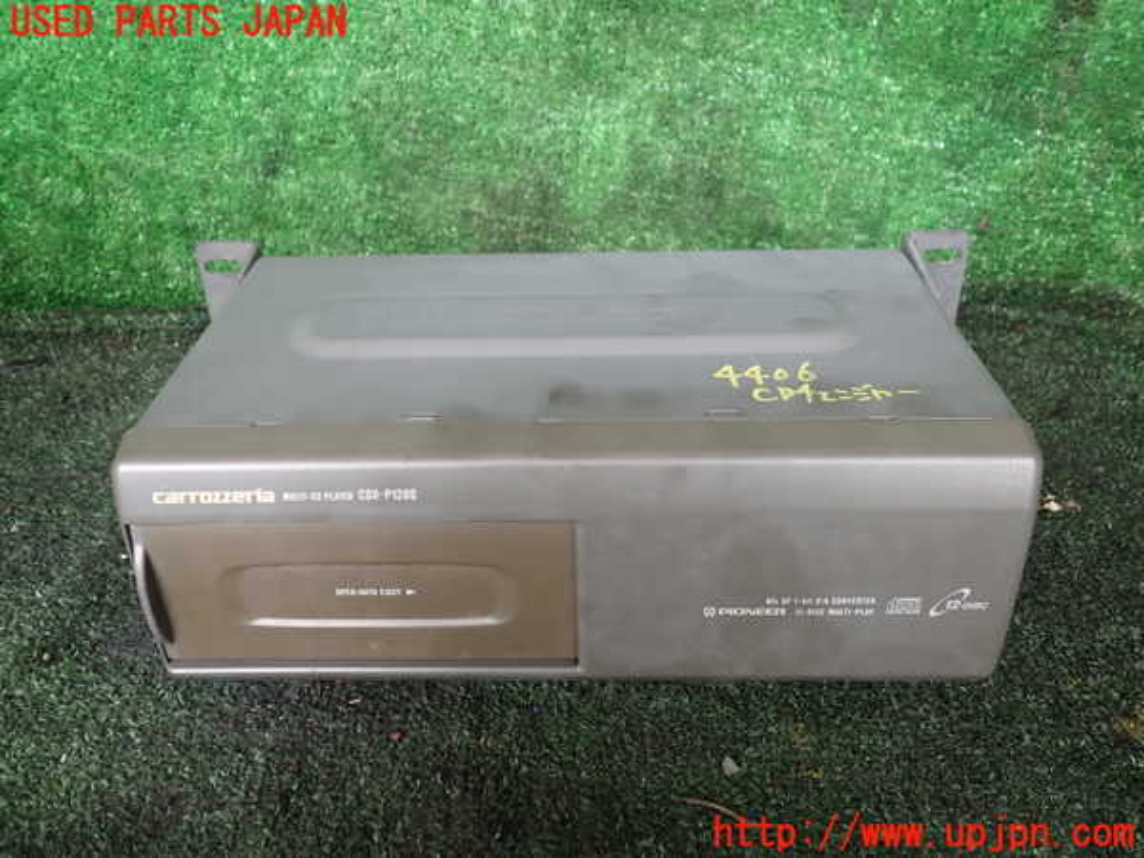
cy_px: 429
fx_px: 991
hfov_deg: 60.0
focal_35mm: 30
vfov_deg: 46.8
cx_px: 572
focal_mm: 5.4
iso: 160
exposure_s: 1/60
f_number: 2.3
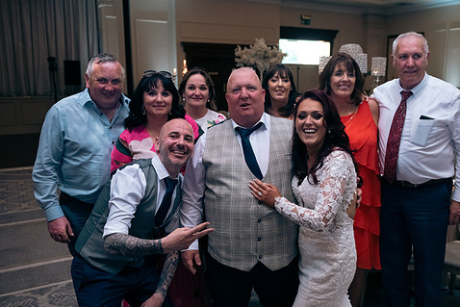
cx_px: 272
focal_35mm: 34
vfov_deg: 38.9
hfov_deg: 55.4
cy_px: 163
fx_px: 435
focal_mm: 28
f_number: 3.5
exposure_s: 1/160
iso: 1000
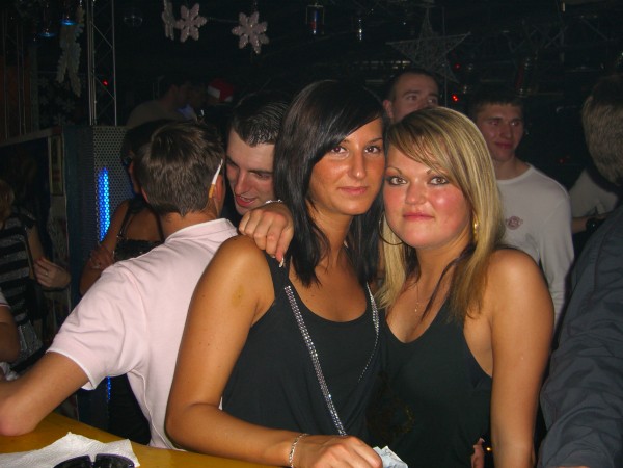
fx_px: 684
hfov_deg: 49.0
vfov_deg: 37.7
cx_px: 312
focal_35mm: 38
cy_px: 234
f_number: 2.8
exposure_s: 1/60
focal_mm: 7.9
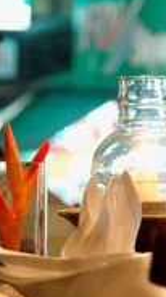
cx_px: 42
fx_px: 2491
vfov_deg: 6.8
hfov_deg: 3.8
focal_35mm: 317
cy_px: 193
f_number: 5.6
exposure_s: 1/2
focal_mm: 95
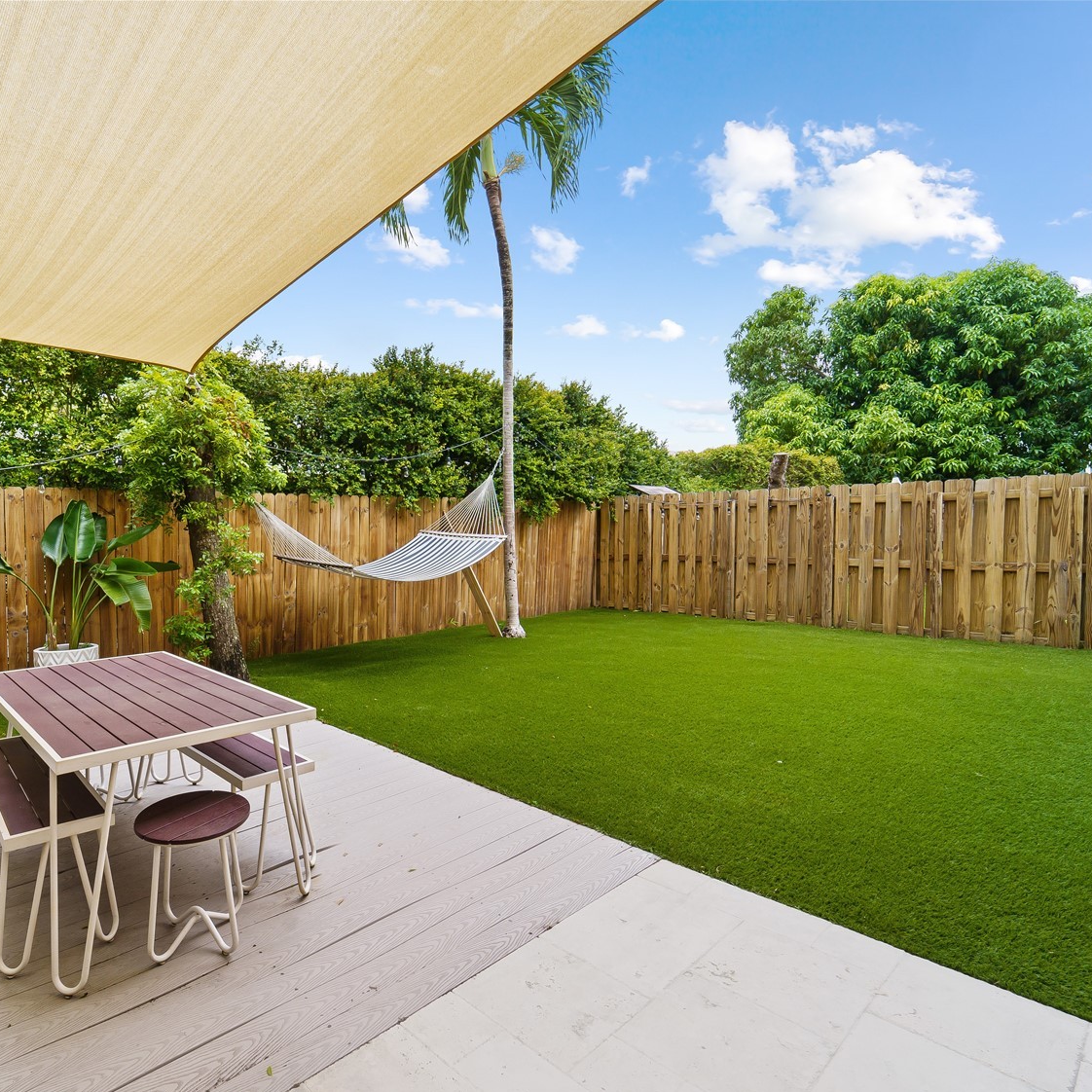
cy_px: 549
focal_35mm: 18
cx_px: 383
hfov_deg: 78.6
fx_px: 642
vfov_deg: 80.7
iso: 320
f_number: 11
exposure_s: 1/40
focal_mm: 14
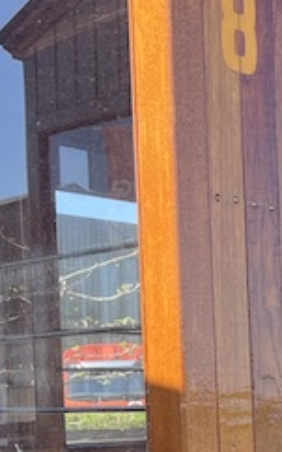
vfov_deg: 22.0
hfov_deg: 13.8
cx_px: 375
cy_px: 450
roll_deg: +1.3
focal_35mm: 91
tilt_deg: -3.0
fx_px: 1120
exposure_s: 1/692
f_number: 1.5
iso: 50
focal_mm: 5.7
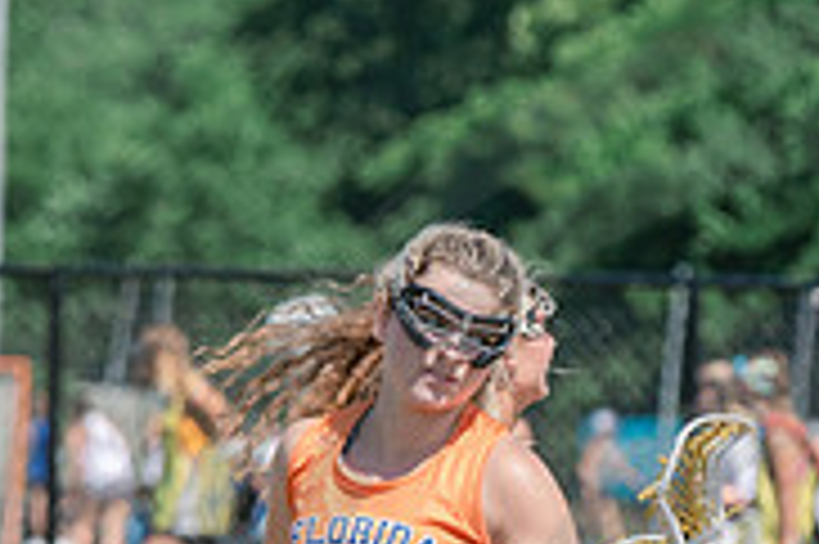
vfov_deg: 1.6
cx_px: 368
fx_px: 19615
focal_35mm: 863
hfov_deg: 2.4
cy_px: 796
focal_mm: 185
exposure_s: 1/1600
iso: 400
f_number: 5
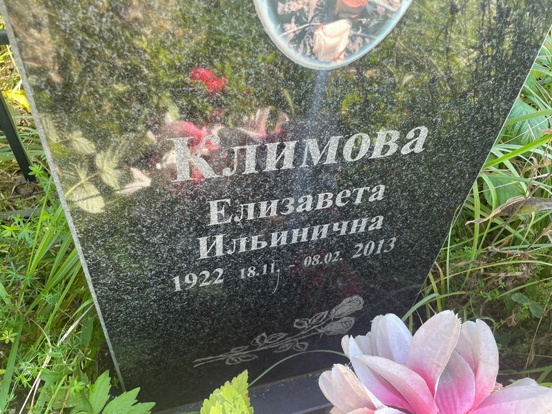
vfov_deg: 53.1
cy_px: 207
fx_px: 415
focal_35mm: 26
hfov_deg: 67.3
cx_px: 276
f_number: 1.6
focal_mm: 4.2
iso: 32
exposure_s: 1/137
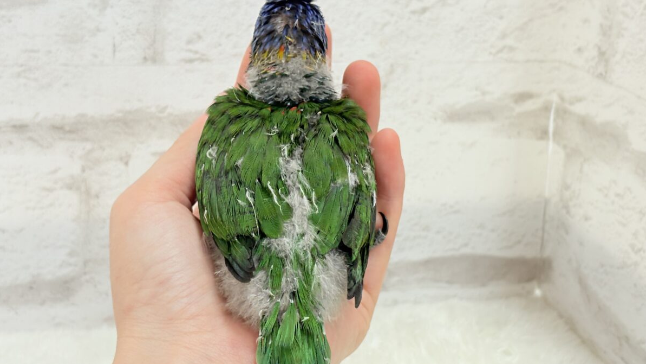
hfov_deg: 36.6
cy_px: 174
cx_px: 323
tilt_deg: -16.9
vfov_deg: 21.1
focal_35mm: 57
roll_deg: -0.8
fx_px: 976
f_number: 1.6
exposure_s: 1/100
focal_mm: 5.96
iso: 100
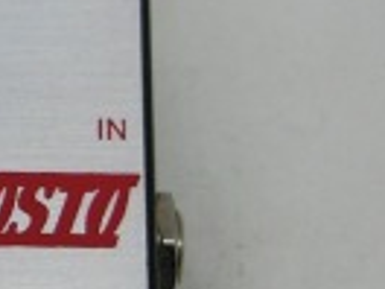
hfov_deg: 8.8
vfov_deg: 6.8
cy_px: 169
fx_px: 2436
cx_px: -190
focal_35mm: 219
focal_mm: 8
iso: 80
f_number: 4.4
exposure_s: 1/125
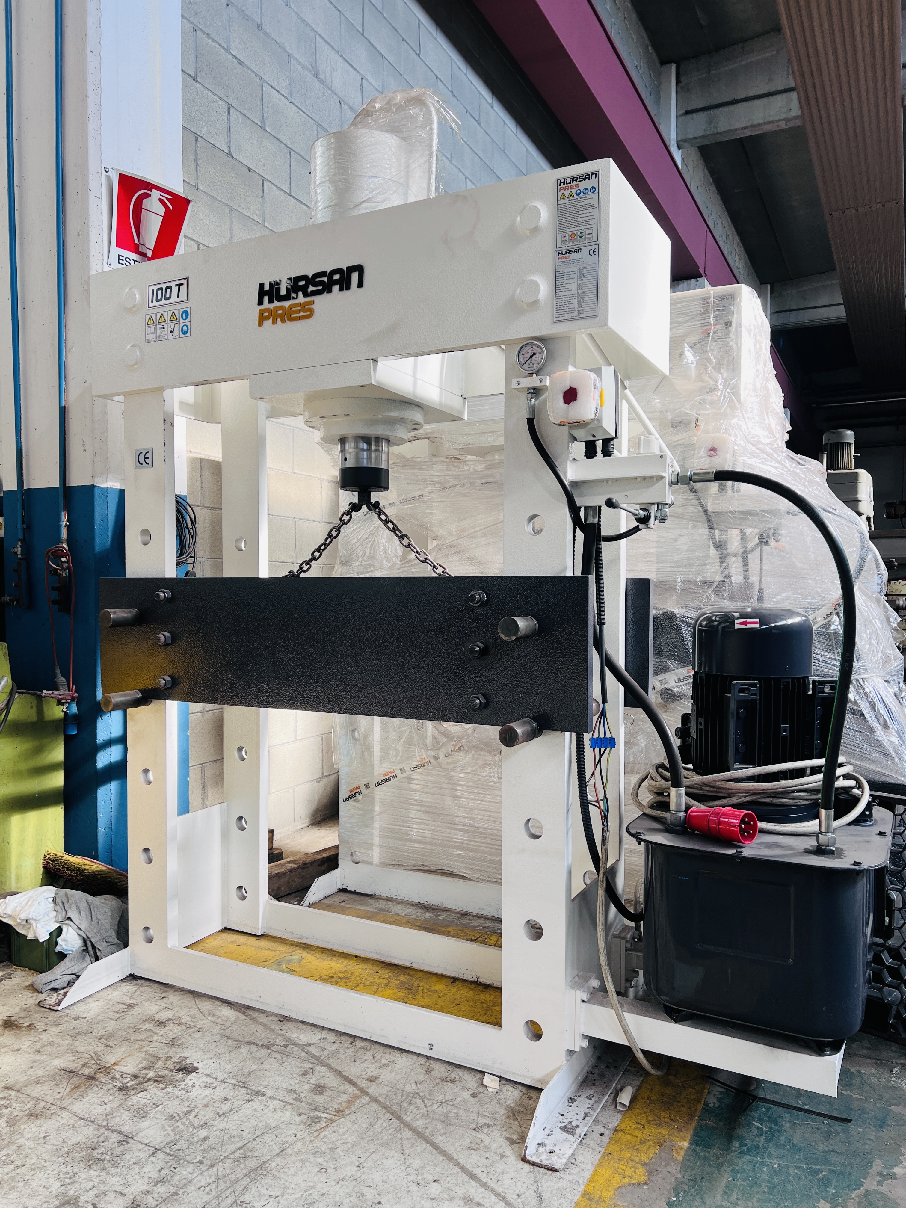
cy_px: 604
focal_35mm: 26
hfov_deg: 53.1
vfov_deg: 67.3
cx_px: 453
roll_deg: -0.3
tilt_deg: -1.8
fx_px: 907
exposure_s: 1/141
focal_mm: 5.7
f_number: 1.5
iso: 32
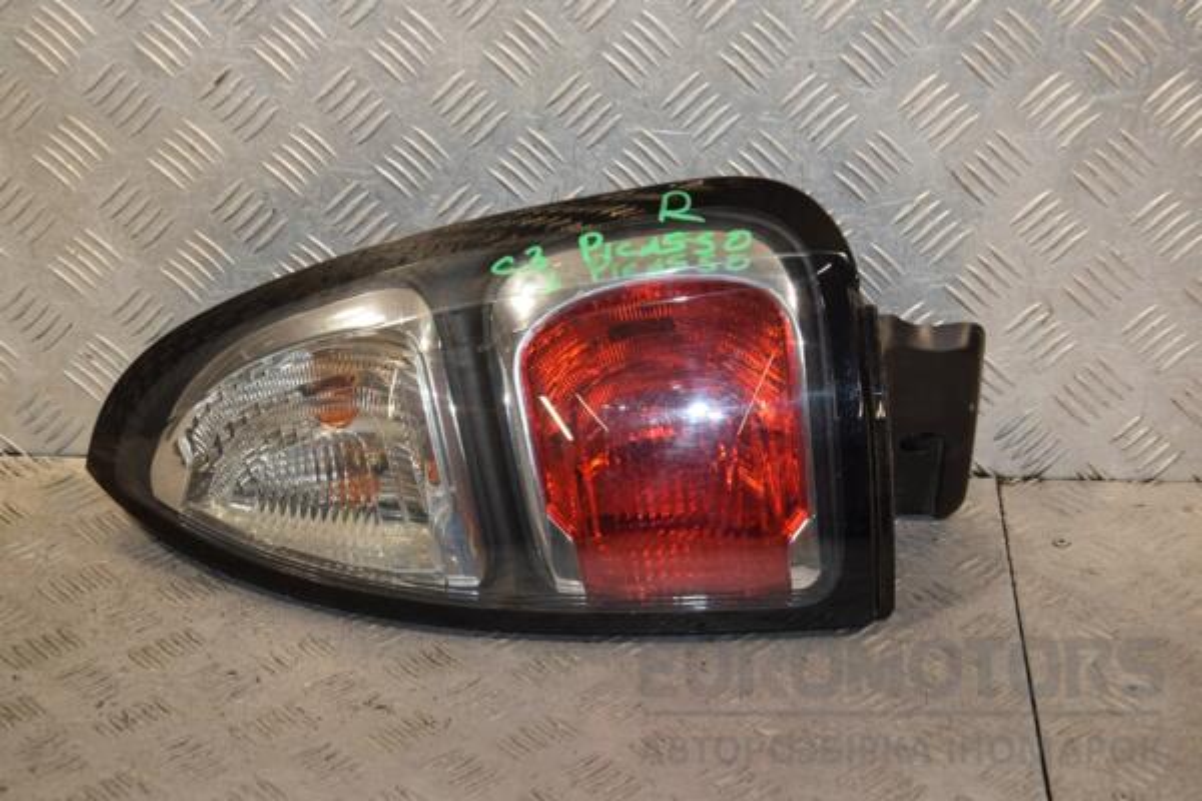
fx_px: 2404
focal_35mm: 72
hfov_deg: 28.1
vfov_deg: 18.9
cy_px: 400
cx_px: 601
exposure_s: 1/200
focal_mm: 48
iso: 800
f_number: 7.1
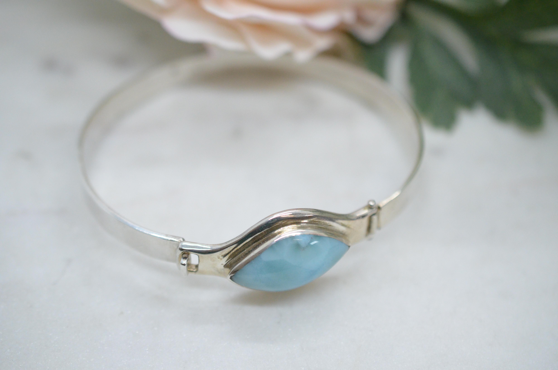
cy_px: 185
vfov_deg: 22.5
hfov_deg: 33.5
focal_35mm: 60
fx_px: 928
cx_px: 279
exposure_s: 1/2500
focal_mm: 40
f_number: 3.5
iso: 2500
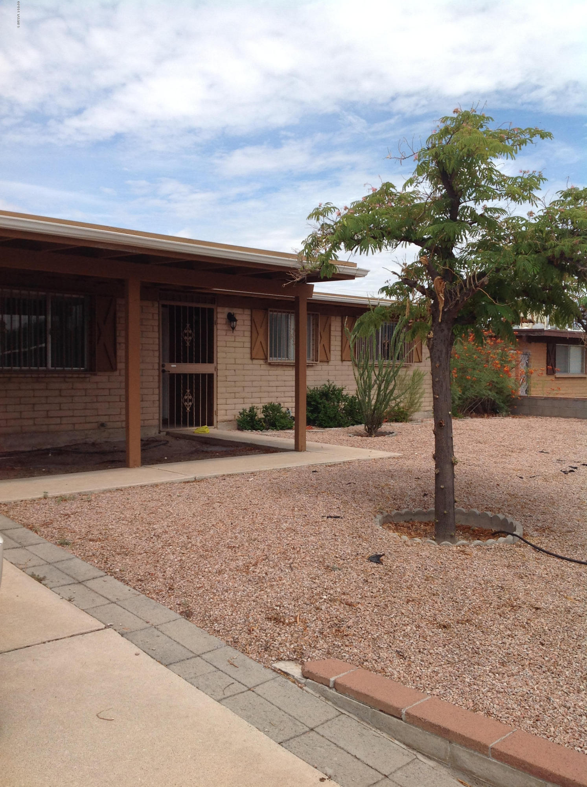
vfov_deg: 52.7
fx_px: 794
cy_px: 394
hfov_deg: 40.6
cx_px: 294
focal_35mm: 35
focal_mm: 4.28
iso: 50
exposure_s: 1/2160
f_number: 2.4
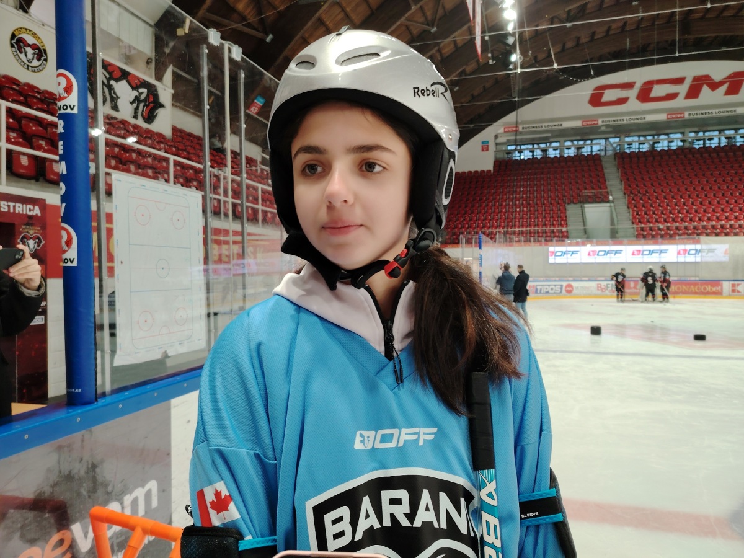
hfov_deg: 71.6
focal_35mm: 24
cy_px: 279
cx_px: 372
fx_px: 516
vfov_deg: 56.8
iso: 281
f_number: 1.75
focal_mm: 5.25
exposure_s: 1/50
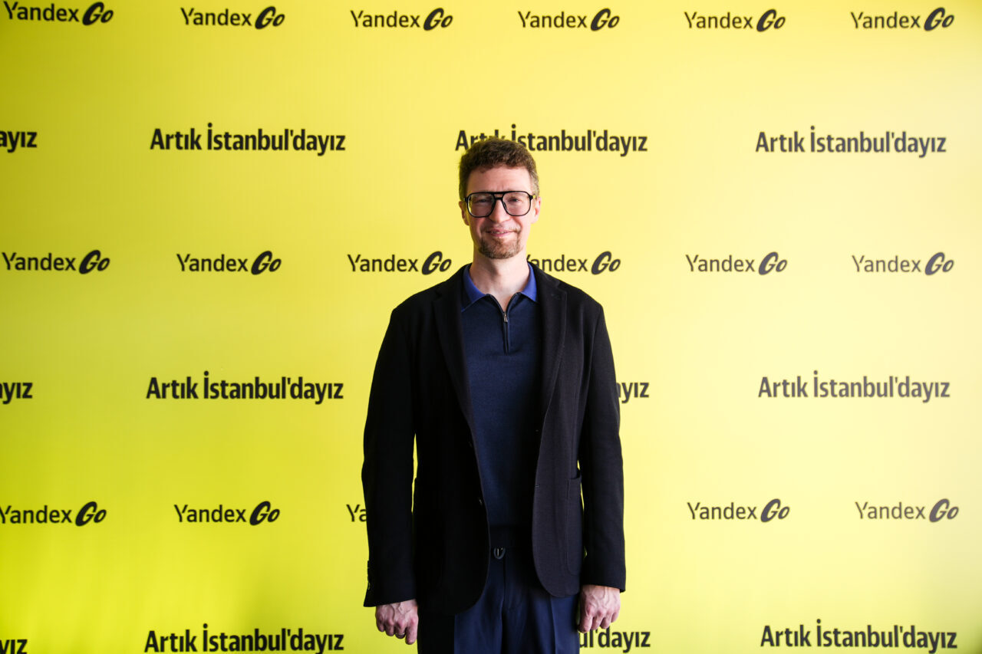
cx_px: 491
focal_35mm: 33
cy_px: 327
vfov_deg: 40.0
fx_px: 900
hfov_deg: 57.2
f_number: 2.8
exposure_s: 1/250
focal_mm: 33
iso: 200
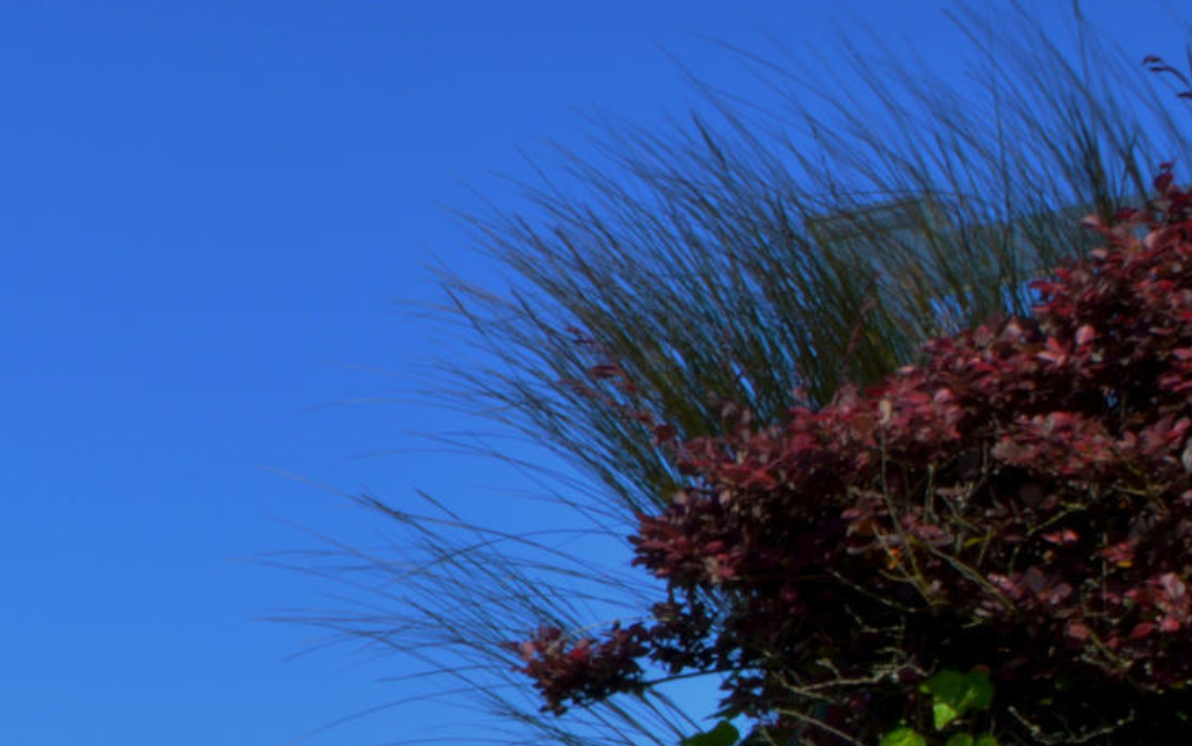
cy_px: 1356
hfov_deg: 12.8
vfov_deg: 8.4
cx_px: -814
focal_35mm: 151
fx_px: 4906
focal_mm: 24
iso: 100
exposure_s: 1/50
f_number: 29
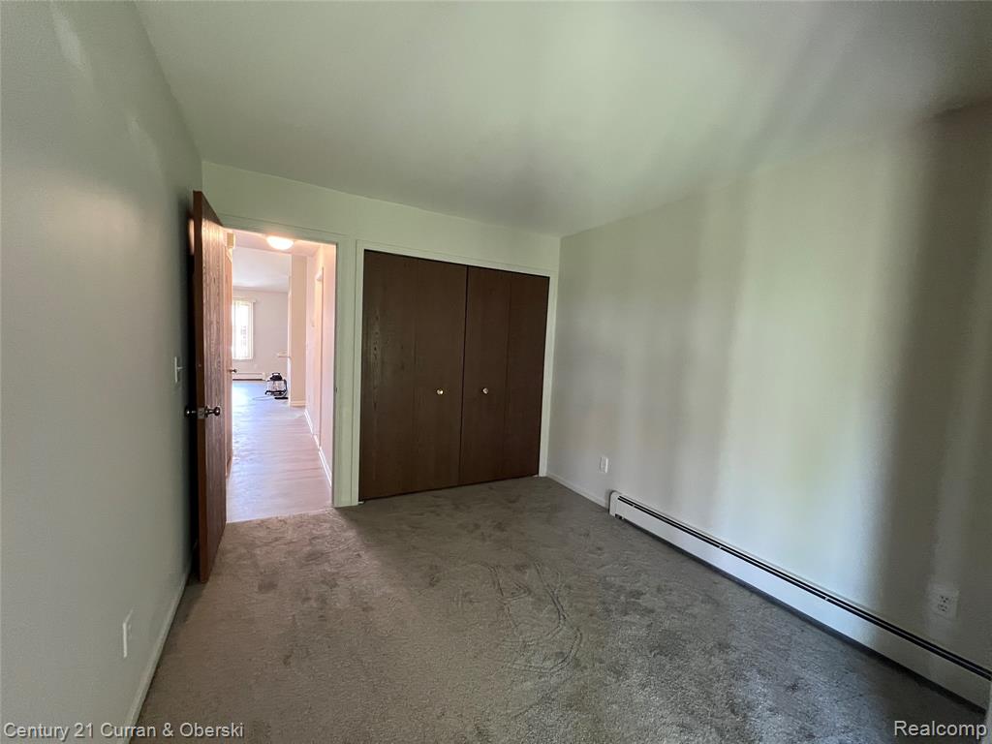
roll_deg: -2.8
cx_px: 496
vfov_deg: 89.9
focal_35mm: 13
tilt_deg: -4.7
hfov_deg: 106.2
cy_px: 372
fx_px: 373
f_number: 1.8
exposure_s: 1/60
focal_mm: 1.57
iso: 320
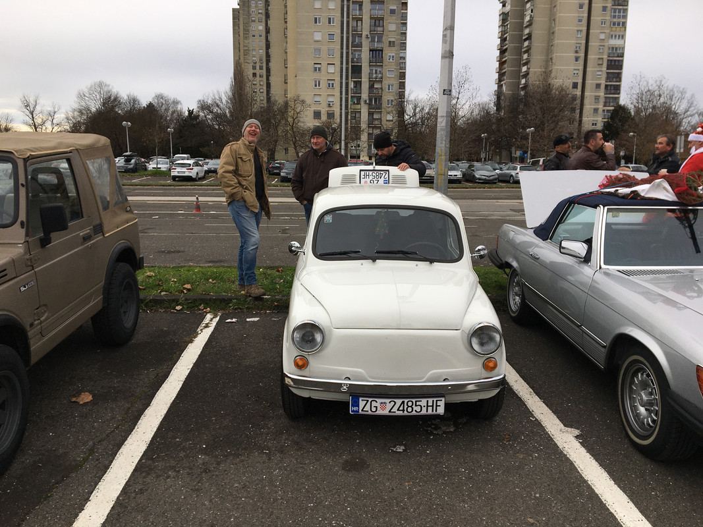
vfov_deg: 48.2
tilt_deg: -4.6
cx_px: 352
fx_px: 589
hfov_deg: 61.7
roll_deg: -1.1
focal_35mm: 29
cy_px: 264
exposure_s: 1/605
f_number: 2.2
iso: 25
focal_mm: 4.15
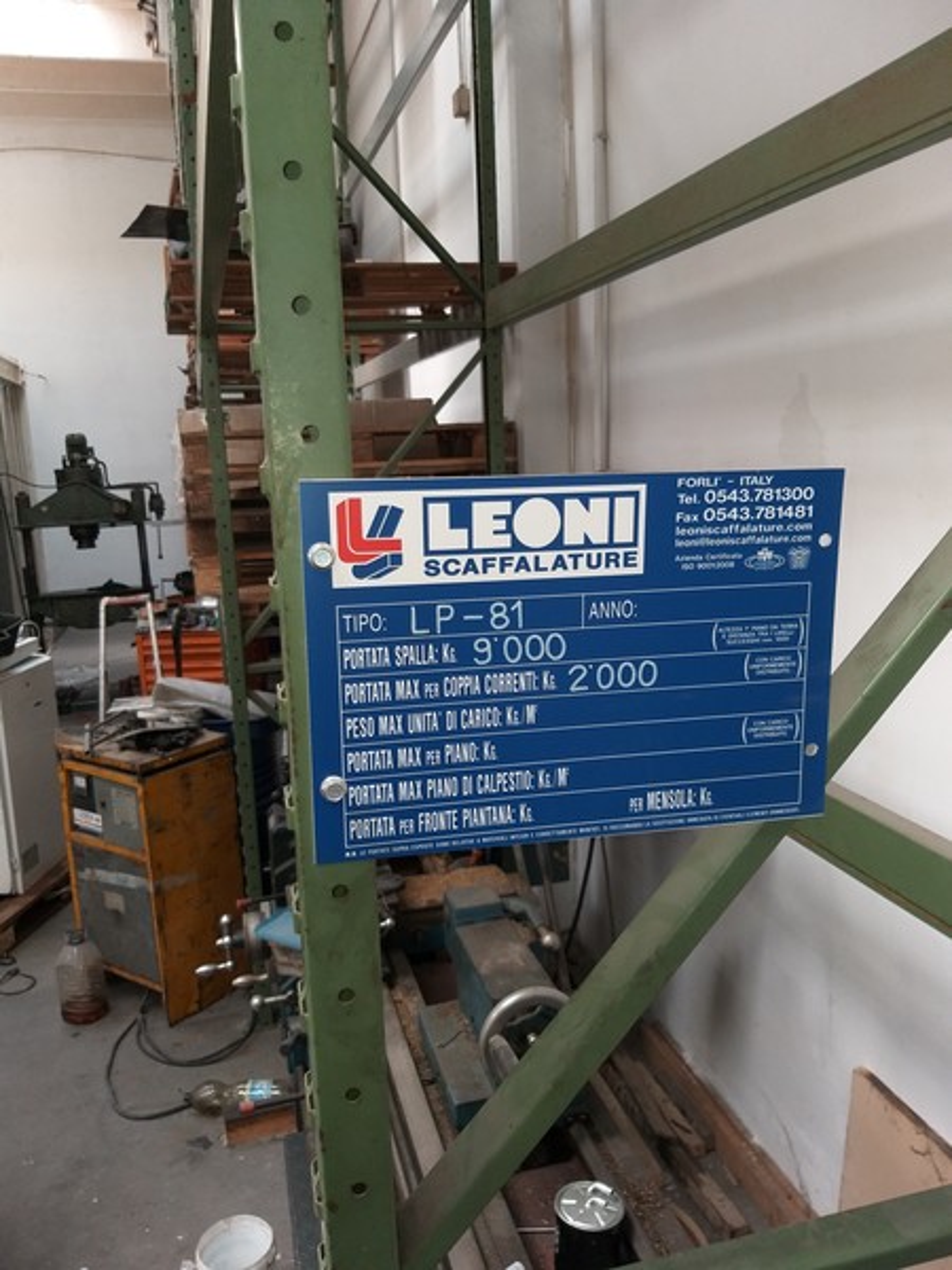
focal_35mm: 26
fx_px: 953
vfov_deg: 67.3
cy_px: 635
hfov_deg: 53.1
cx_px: 476
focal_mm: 3.93
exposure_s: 1/100
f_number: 1.7
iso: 64
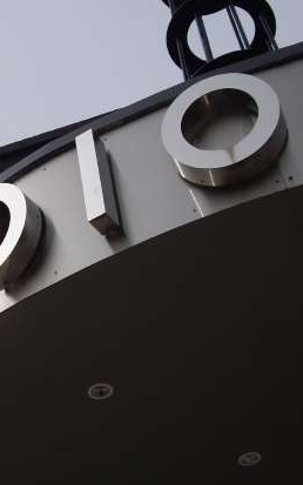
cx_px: -45
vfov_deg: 26.5
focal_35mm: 78
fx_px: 1031
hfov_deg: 16.2
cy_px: 227
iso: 64
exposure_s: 1/250
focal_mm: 7.9
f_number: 8
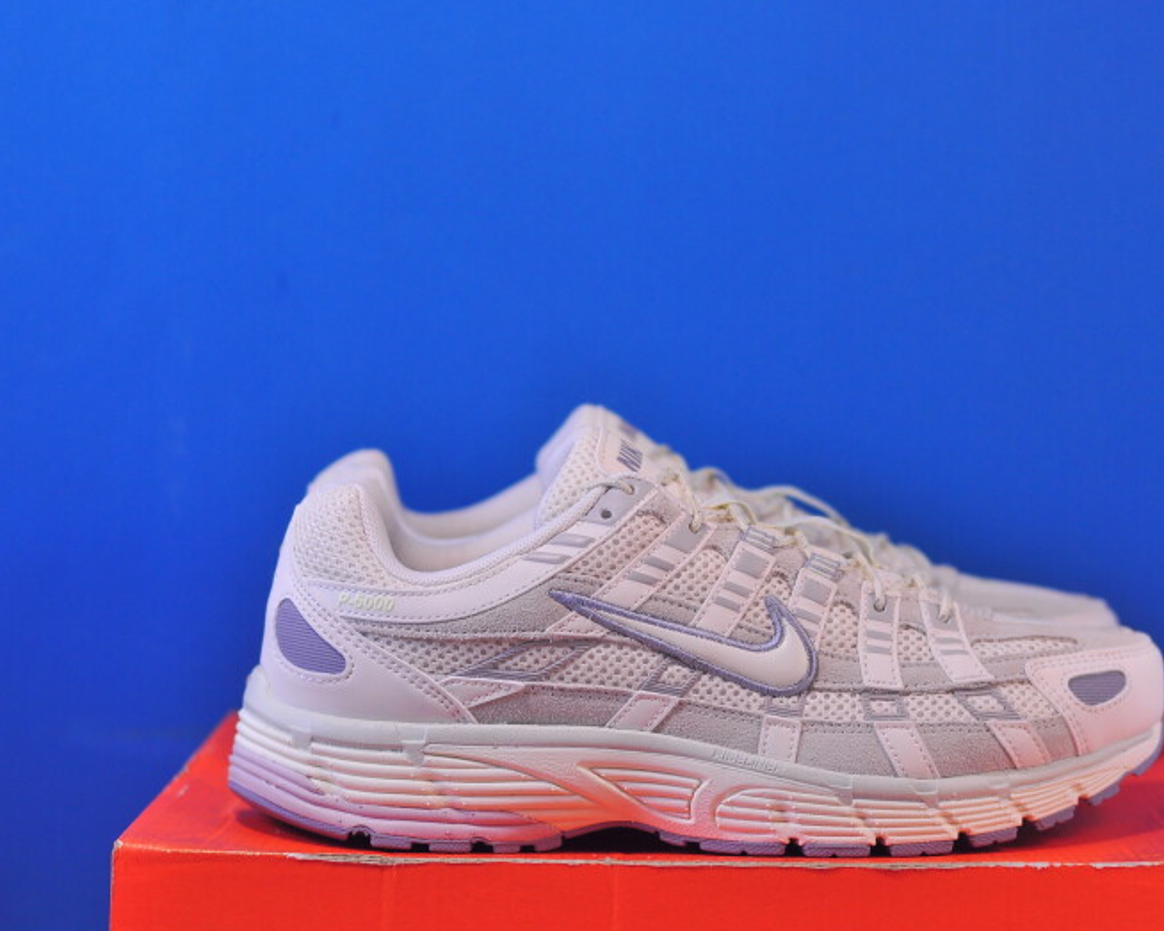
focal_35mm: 86
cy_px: 467
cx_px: 691
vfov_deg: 17.9
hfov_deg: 22.2
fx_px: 2962
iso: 250
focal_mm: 50
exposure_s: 1/320
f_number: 2.8
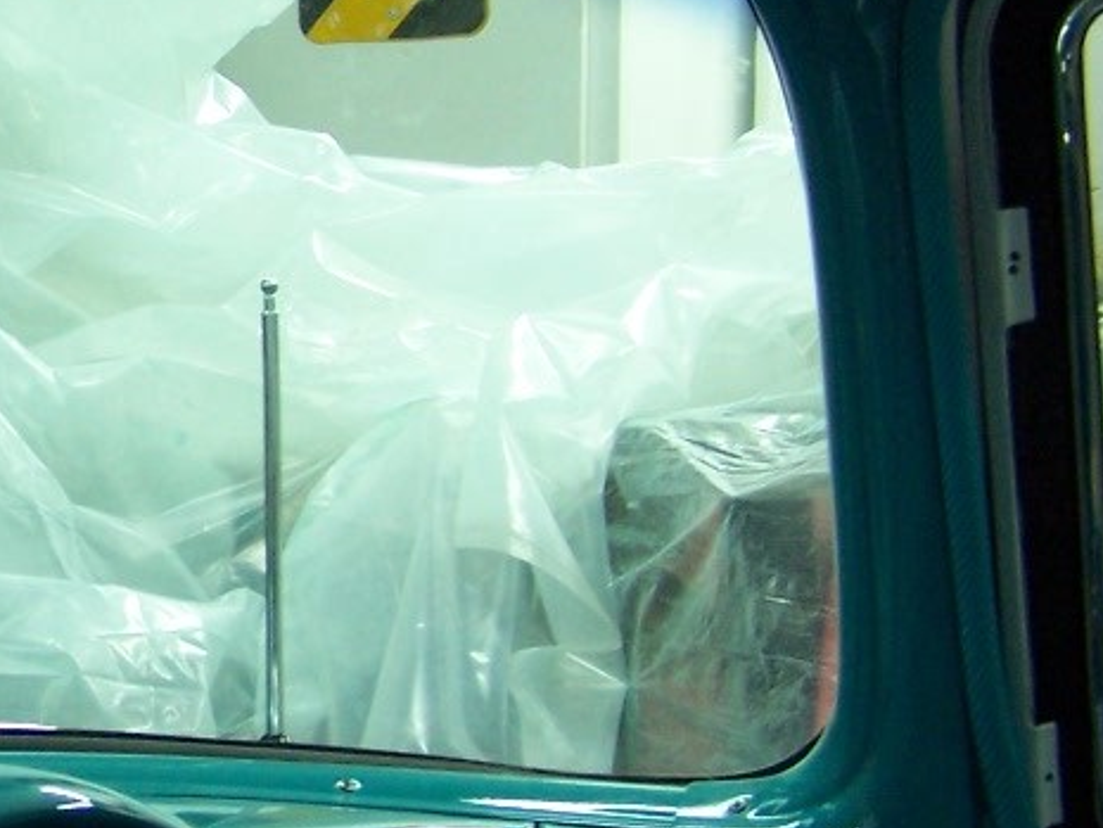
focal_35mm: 98
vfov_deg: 15.1
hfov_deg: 18.9
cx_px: -218
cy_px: 389
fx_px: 3123
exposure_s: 1/10
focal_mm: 6.3
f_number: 2.8
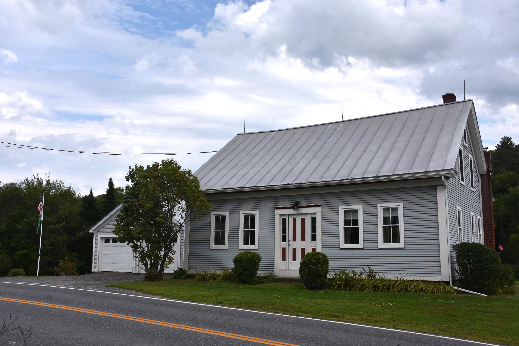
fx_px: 497
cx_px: 260
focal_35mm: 34
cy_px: 173
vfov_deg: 38.4
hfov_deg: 55.1
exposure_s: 1/500
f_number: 8
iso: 450
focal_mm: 23
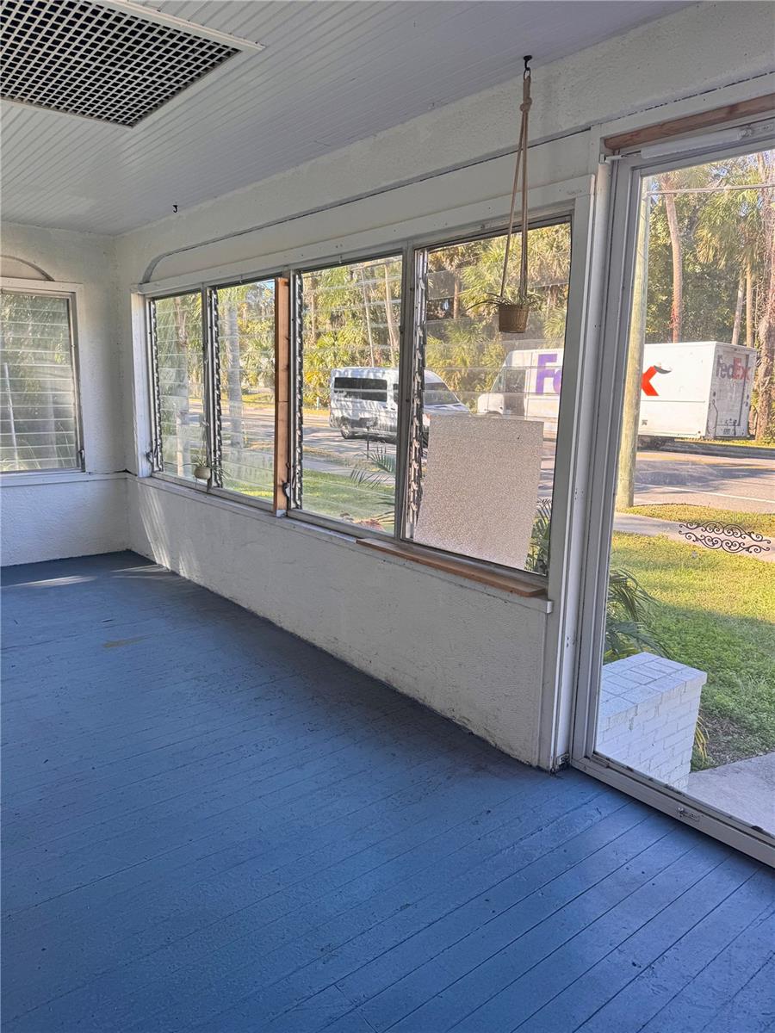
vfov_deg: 71.6
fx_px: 716
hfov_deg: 56.8
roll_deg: -0.7
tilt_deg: -11.1
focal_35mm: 24
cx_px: 388
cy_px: 516
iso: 80
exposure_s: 1/385
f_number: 1.78
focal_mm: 6.76
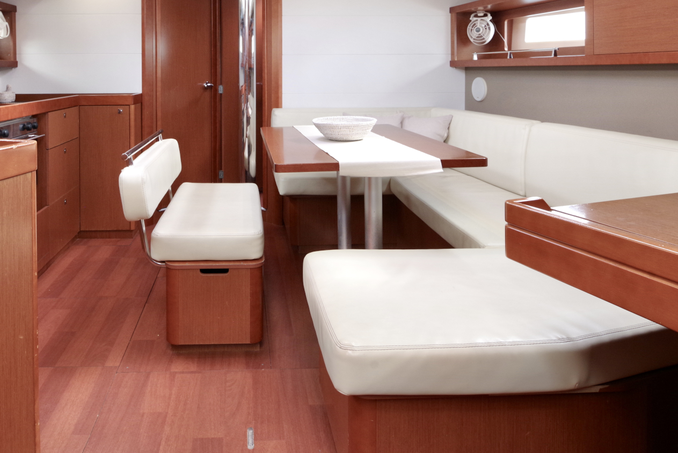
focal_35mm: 26
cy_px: 82
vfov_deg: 46.6
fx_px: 490
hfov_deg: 68.5
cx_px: 261
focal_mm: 15
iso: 800
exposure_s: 1/10
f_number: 11
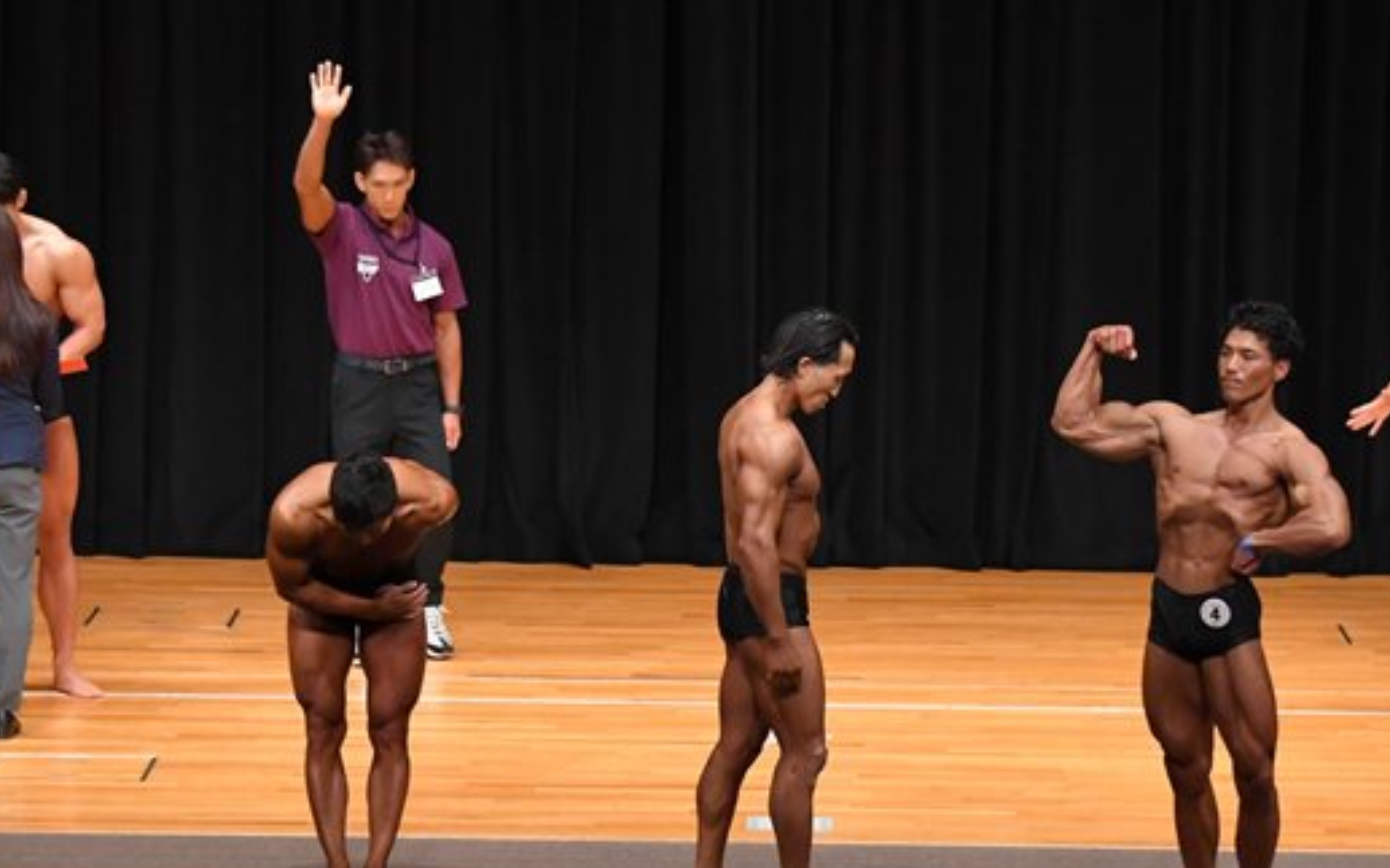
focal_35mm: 188
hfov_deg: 11.1
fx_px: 7121
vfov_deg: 7.0
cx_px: 617
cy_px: 564
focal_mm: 82
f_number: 5.6
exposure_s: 1/400
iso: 4000
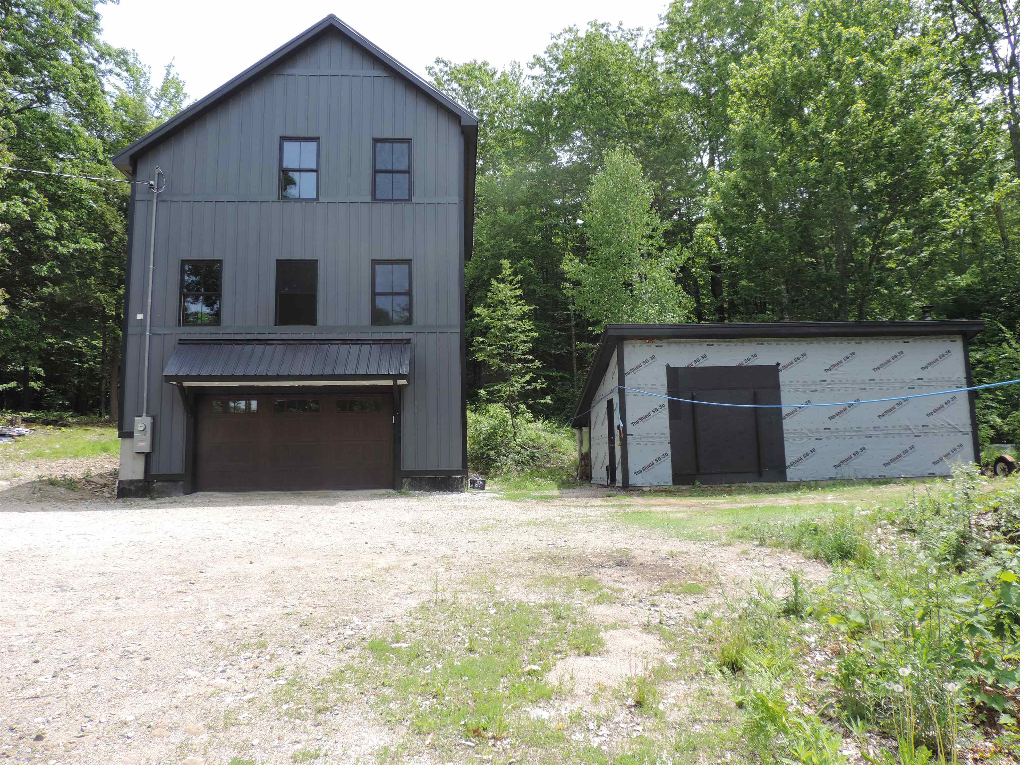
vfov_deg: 56.8
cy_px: 382
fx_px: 707
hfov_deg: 71.6
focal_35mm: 24
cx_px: 510
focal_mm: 4.3
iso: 80
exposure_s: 1/400
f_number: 3
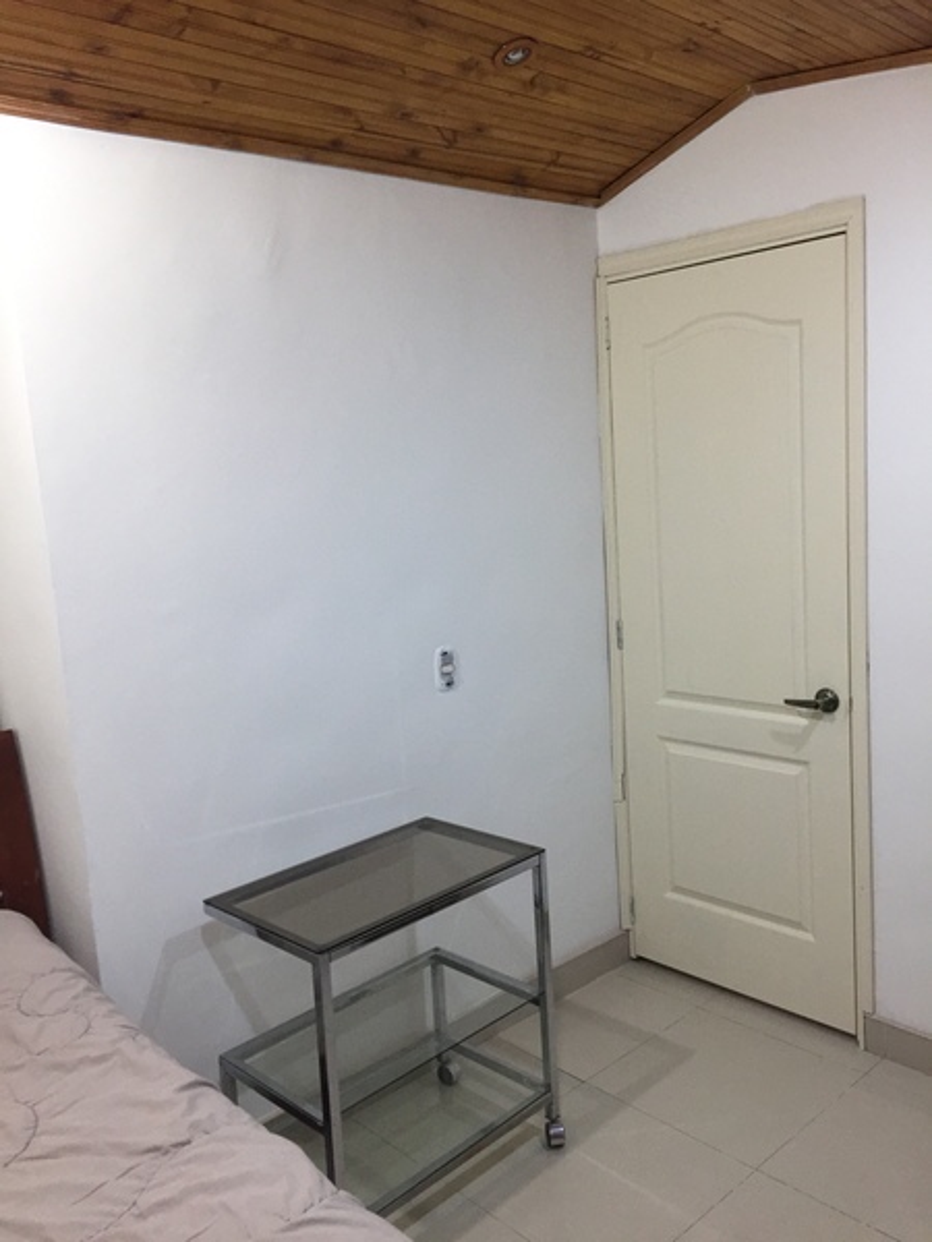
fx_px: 1041
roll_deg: +3.6
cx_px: 466
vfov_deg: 61.7
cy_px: 621
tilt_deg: -7.5
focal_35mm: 29
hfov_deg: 48.2
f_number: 2.2
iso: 200
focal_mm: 4.15
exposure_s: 1/30
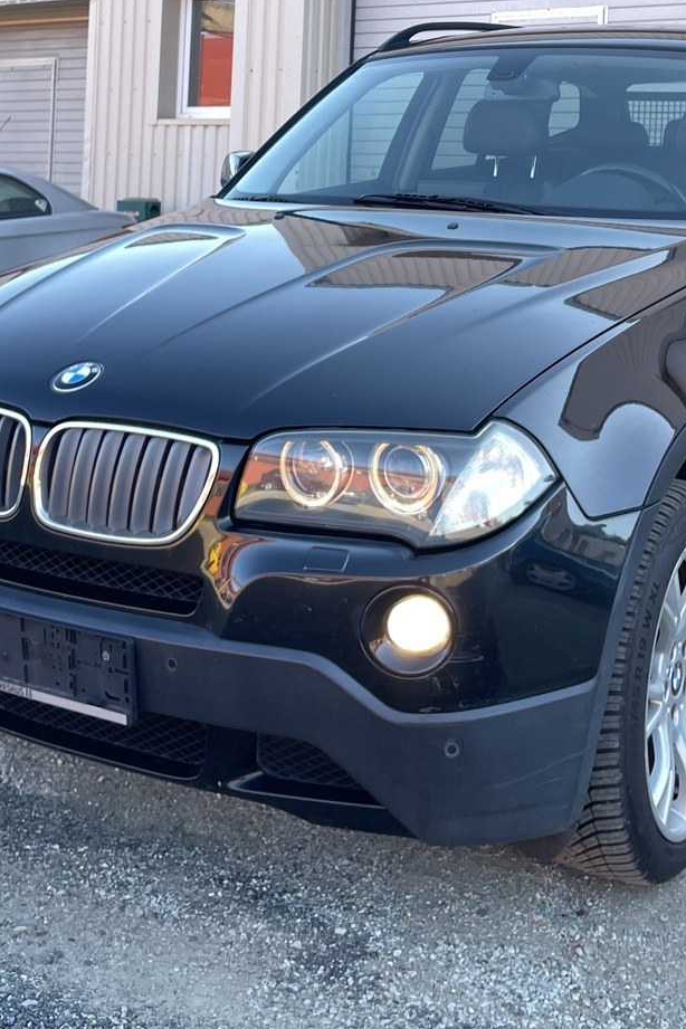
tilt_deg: +2.6
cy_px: 158
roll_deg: -1.6
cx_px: 383
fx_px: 1343
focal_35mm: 47
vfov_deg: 39.7
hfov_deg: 28.6
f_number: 1.6
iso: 80
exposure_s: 1/121
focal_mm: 4.2
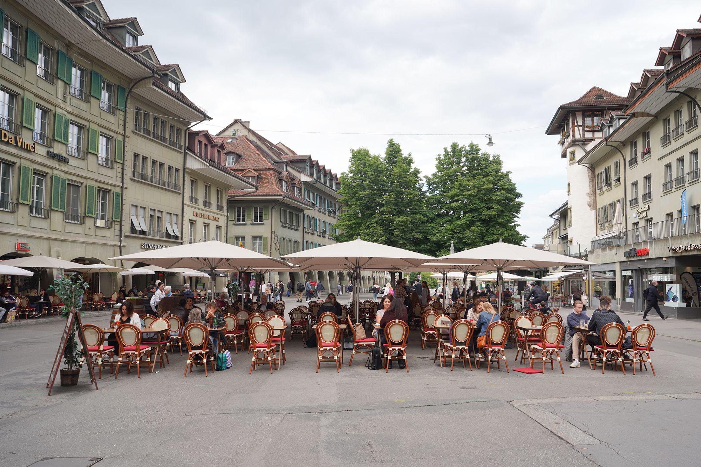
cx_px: 350
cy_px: 234
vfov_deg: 53.1
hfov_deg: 73.7
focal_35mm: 24
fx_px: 467
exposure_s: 1/100
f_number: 8
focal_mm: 24
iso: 100
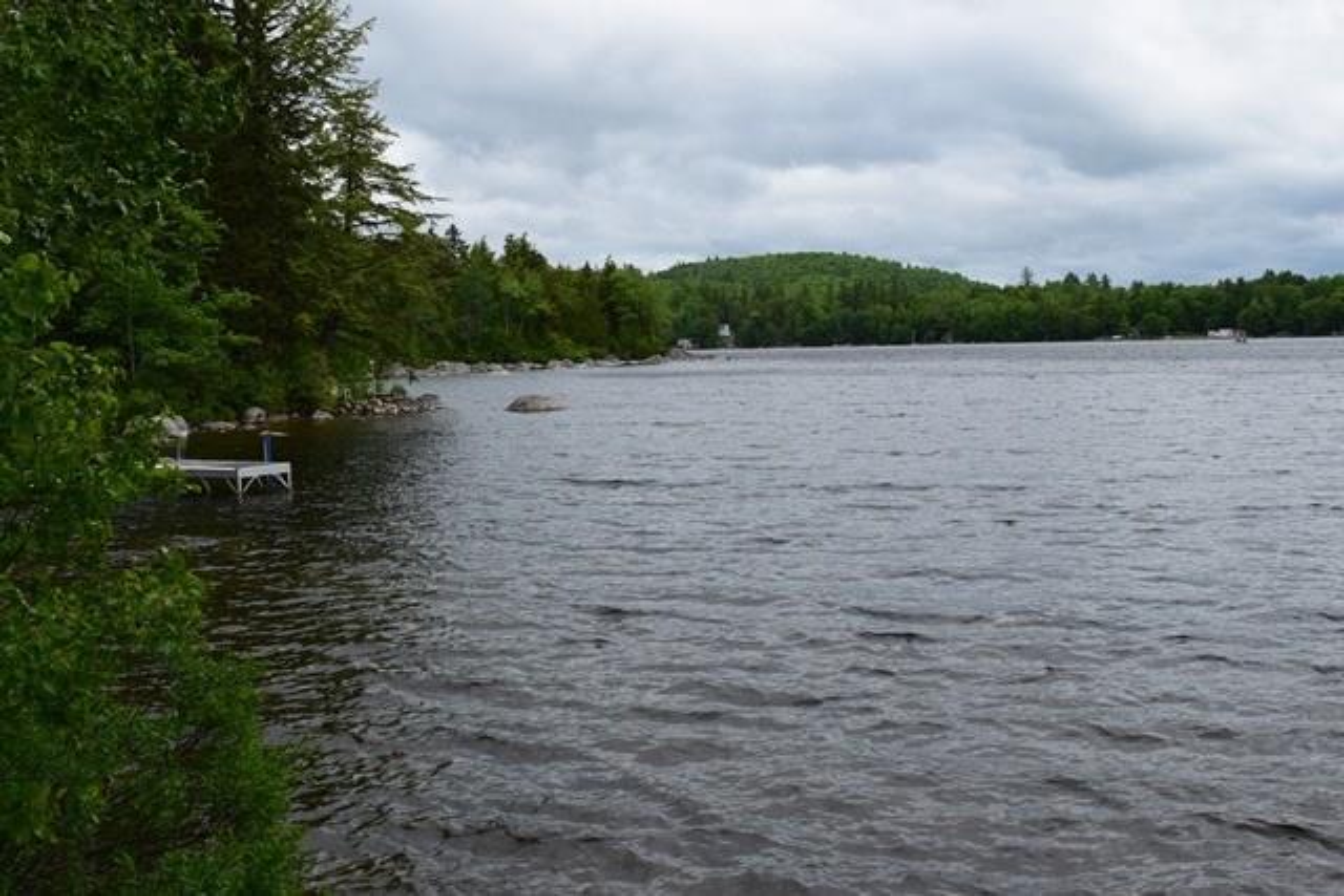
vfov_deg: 35.5
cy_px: 448
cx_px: 672
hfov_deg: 51.3
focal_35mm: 38
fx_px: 1400
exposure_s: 1/400
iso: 400
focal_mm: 25
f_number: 11
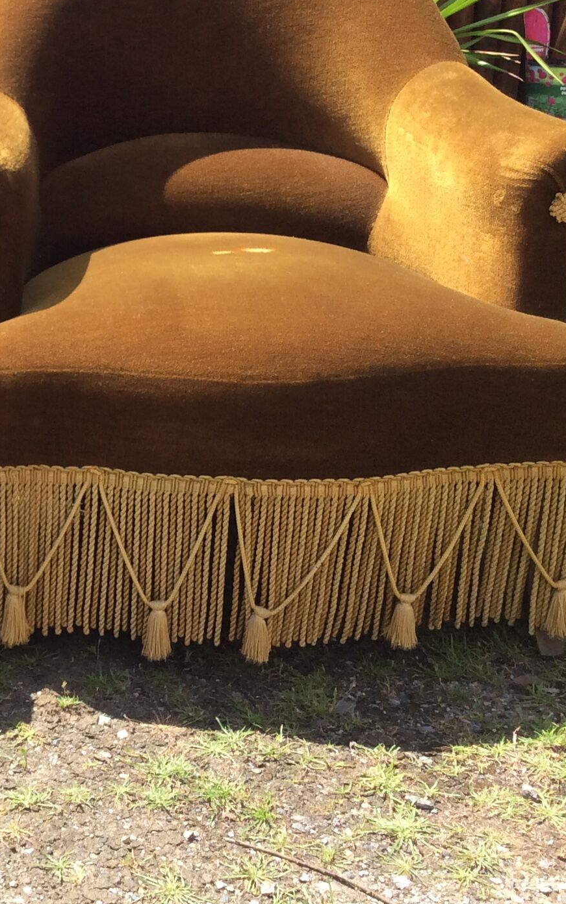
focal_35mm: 63
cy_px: 302
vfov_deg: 32.2
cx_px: -105
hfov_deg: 19.5
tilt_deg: -15.9
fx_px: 1554
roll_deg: +2.2
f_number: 2.4
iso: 32
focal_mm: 3.3
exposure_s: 1/608
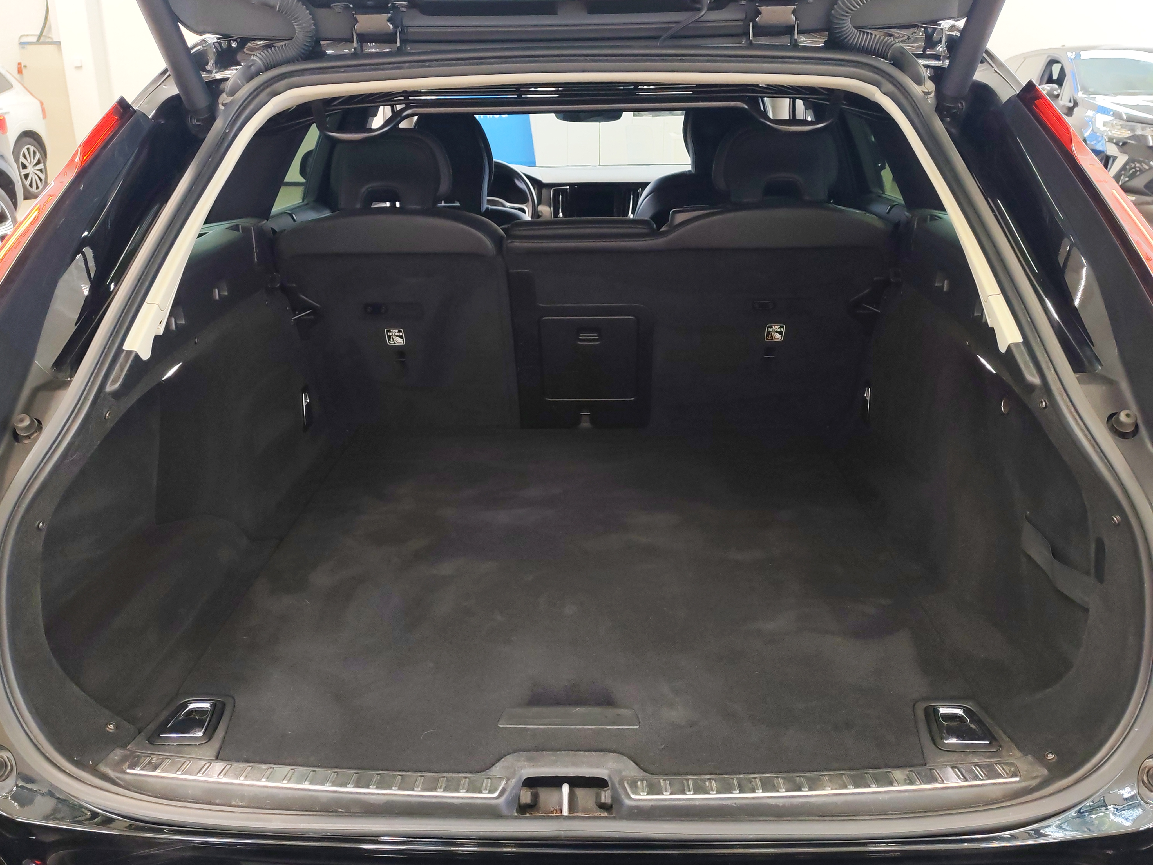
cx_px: 576
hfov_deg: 55.4
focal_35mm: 33
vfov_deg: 42.9
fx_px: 1099
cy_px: 432
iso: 640
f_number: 1.9
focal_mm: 6.12
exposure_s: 1/100
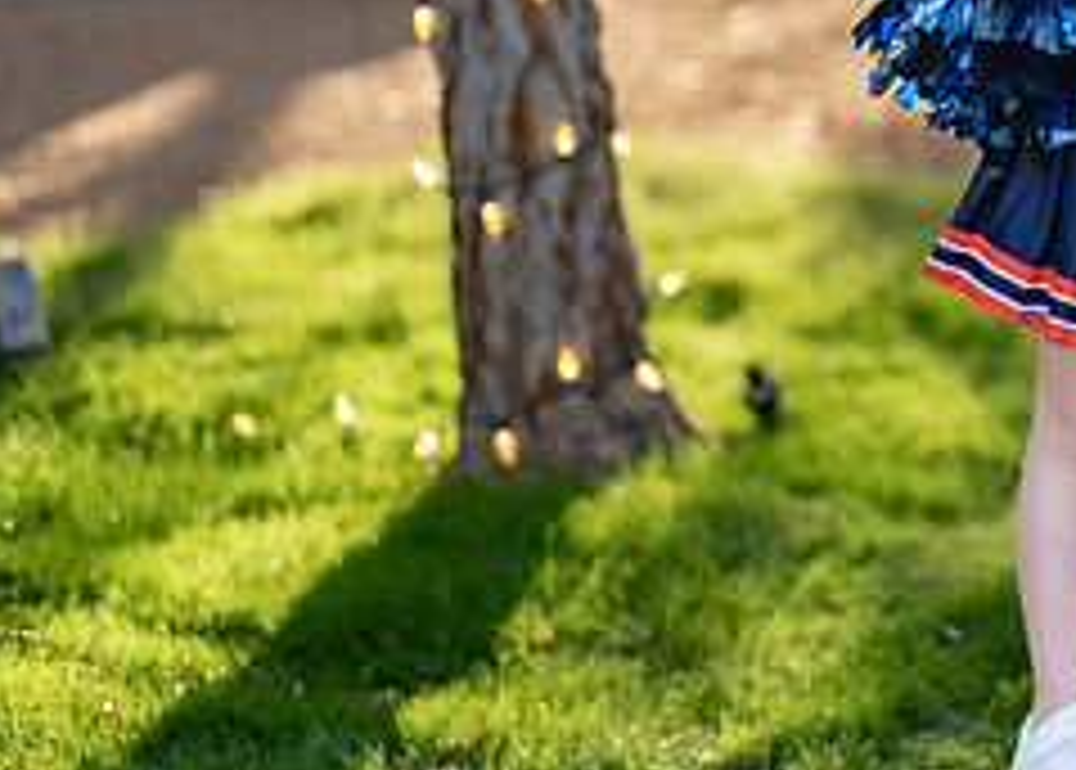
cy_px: 49
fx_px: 3944
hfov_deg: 14.9
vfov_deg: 11.1
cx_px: 1330
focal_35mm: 129
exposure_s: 1/800
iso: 100
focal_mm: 50
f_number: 1.2
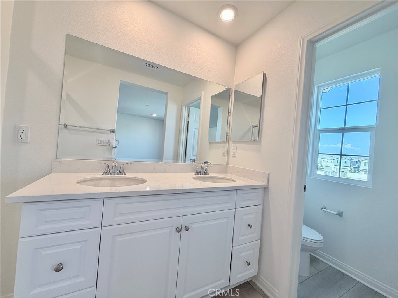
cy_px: 149
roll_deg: -4.7
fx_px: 161
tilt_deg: +0.4
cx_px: 199
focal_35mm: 14
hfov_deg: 102.1
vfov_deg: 85.7
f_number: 2.2
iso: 100
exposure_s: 1/120
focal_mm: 2.22
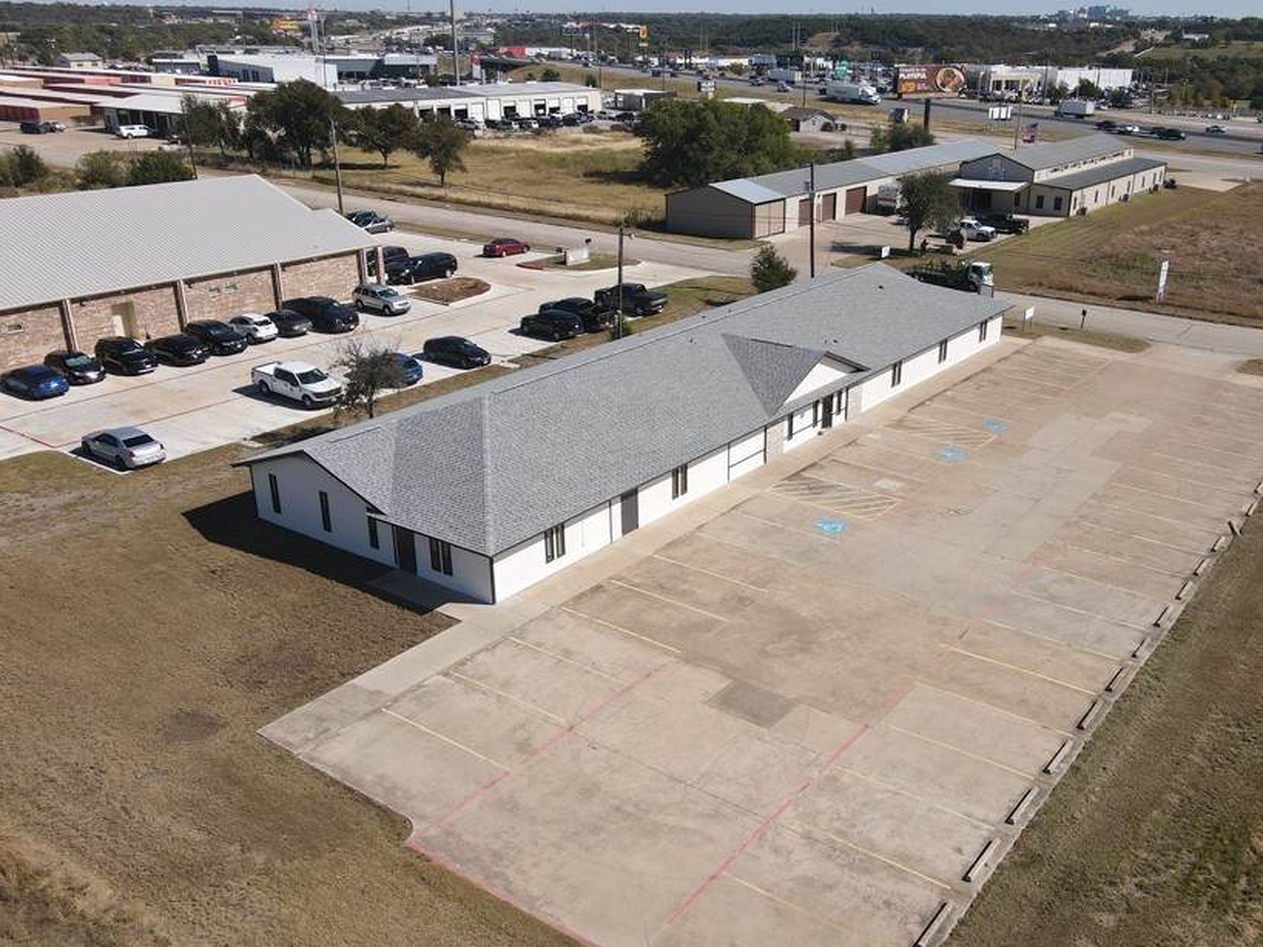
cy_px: 492
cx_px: 736
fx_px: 1094
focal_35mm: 30
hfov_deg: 59.6
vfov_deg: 46.8
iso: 100
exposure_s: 1/50
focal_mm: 4.5
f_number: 2.8
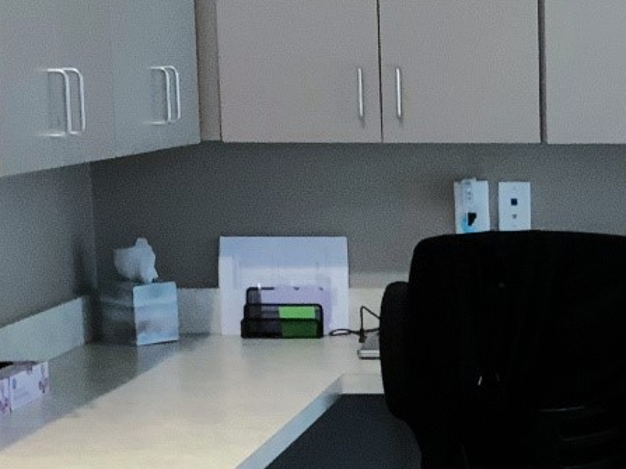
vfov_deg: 11.0
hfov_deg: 14.4
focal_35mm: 133
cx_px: 710
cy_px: 501
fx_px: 2405
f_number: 1.8
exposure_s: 1/40
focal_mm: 3
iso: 200
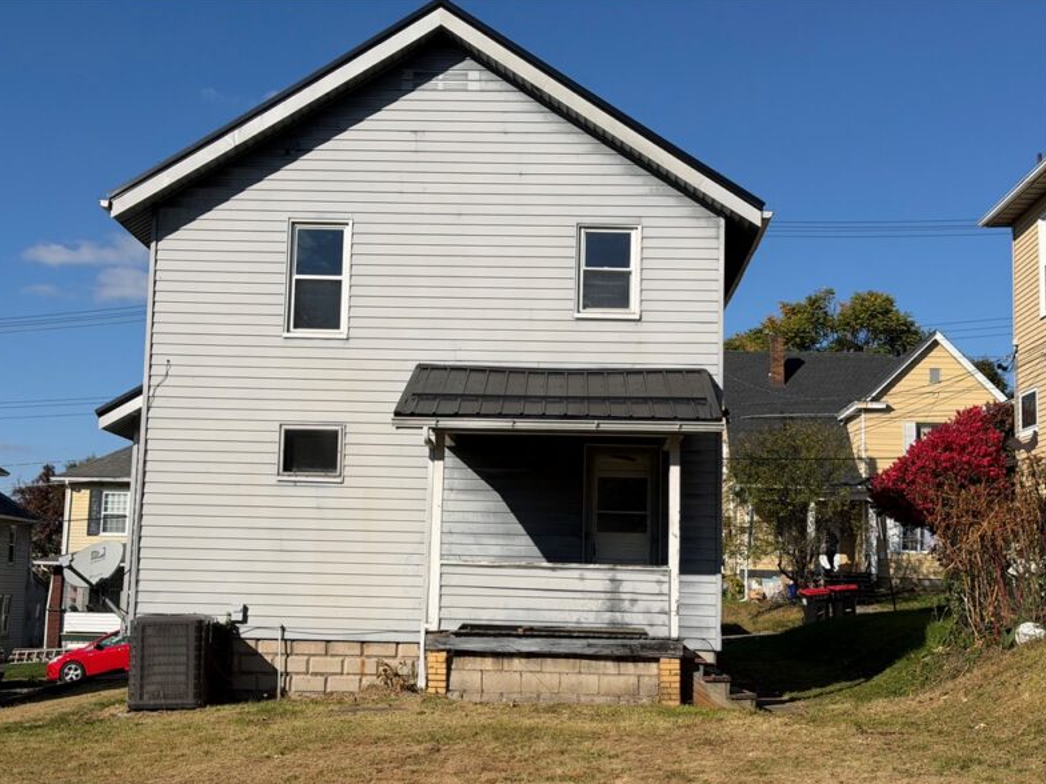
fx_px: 1481
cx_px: 515
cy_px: 397
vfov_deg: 29.7
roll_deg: -1.7
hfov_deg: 38.9
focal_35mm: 49
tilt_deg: +7.2
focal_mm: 6.76
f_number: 1.78
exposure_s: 1/9901
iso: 80
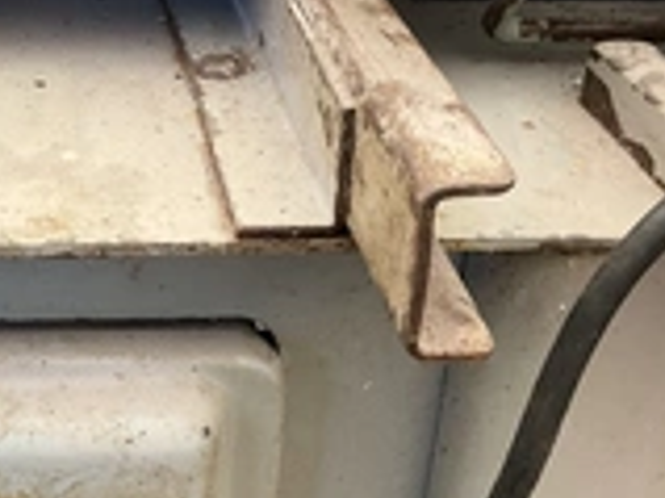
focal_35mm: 73
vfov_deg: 20.1
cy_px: 343
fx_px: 1401
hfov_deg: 26.3
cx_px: 142
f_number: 1.8
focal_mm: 3
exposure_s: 1/122
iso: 50
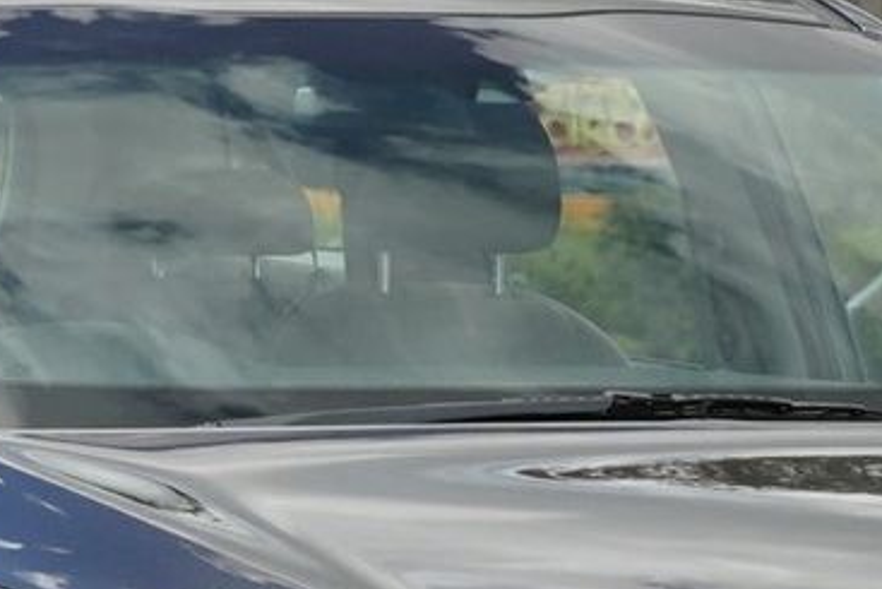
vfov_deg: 4.0
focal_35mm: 343
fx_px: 8406
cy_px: 685
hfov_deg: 6.0
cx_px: 291
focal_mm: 105
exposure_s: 1/800
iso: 1000
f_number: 7.1
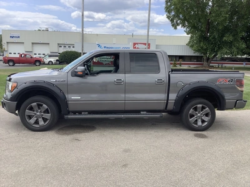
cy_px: 94
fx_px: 224
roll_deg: -1.6
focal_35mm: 31
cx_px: 125
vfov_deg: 45.4
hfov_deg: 58.4
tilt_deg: -8.3
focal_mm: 3.3
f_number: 2.4
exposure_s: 1/886
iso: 25
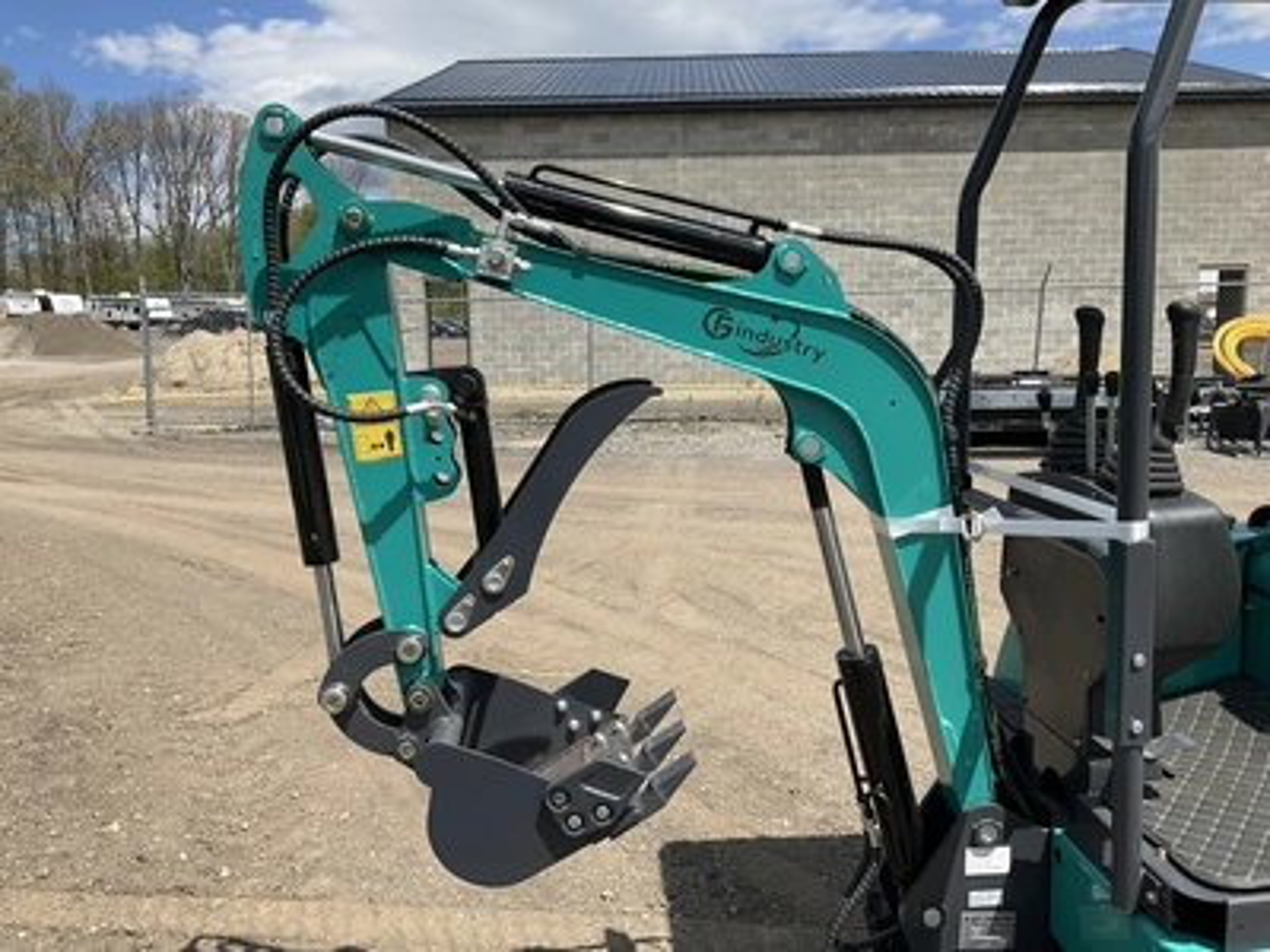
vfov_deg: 48.2
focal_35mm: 29
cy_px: 476
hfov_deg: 61.7
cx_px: 635
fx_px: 1064
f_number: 1.8
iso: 25
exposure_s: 1/1848
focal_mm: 3
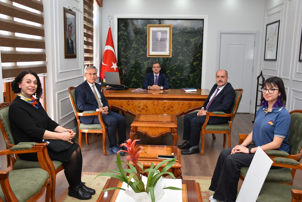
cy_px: 101
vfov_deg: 38.4
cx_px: 151
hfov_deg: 55.1
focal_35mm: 34
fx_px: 290
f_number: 4
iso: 450
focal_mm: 23
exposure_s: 1/60
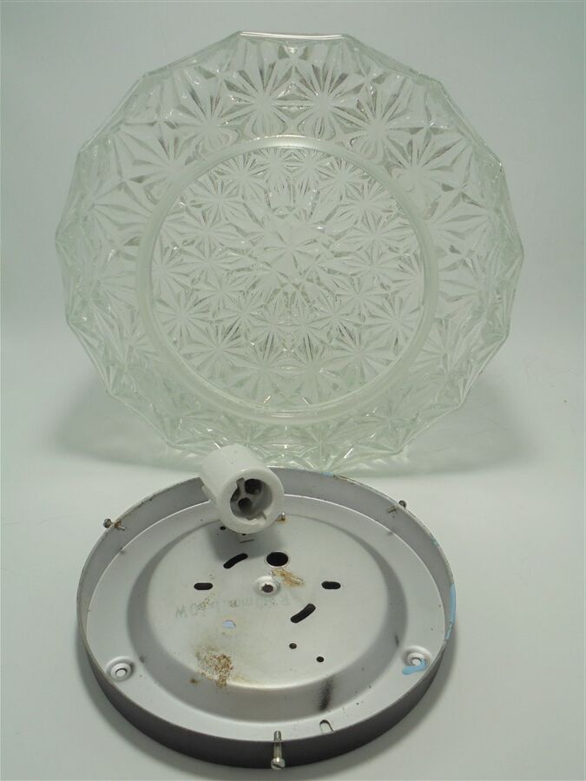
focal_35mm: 29
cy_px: 390
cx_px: 293
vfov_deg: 61.7
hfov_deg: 48.2
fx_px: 655
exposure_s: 1/125
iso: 100
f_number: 3.7
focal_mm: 5.3
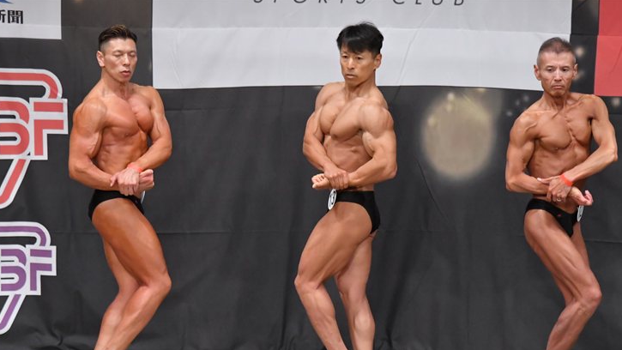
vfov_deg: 4.8
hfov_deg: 8.6
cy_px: 218
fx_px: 4157
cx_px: 307
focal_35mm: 252
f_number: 5.6
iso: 5000
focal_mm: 150
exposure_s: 1/400
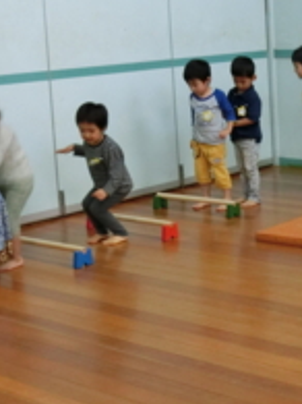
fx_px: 932
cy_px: 118
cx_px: 339
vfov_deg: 24.2
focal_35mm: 80
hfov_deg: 17.7
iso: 500
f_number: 4.1
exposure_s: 1/40
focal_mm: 6.9
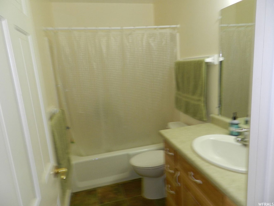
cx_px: 137
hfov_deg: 73.9
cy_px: 103
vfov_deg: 58.9
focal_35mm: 23
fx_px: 182
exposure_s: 1/30
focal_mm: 4
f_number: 3.4
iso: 200
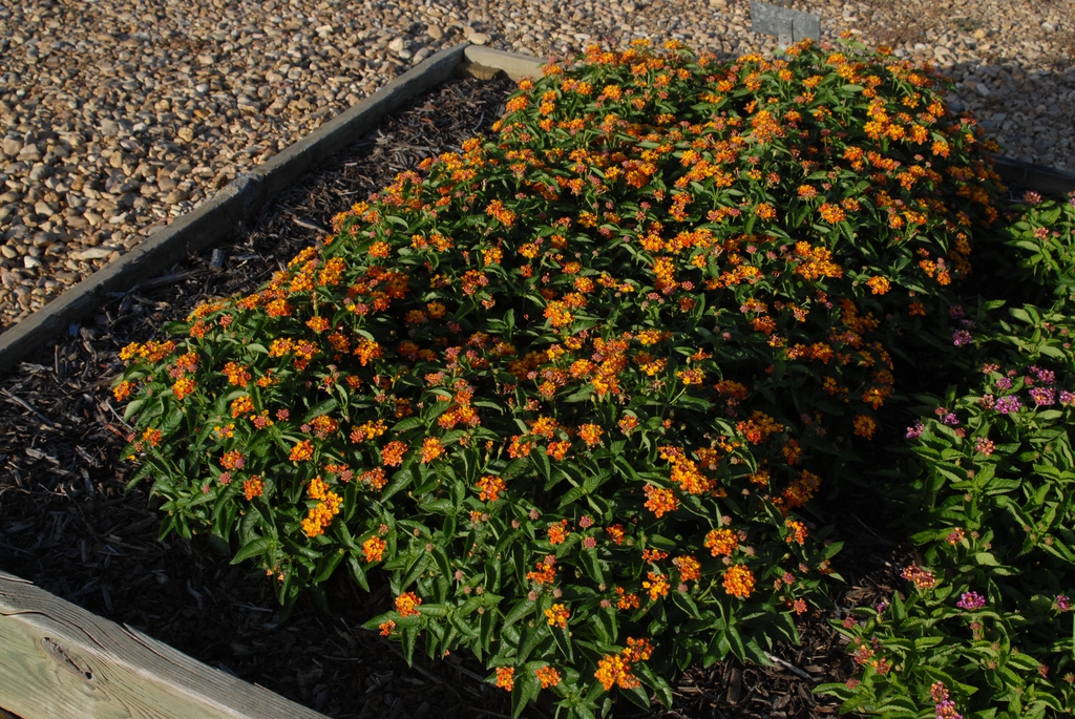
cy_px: 360
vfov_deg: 32.0
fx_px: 1255
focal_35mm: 42
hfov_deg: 46.4
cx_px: 538
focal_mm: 28
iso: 400
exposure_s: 1/320
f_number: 9
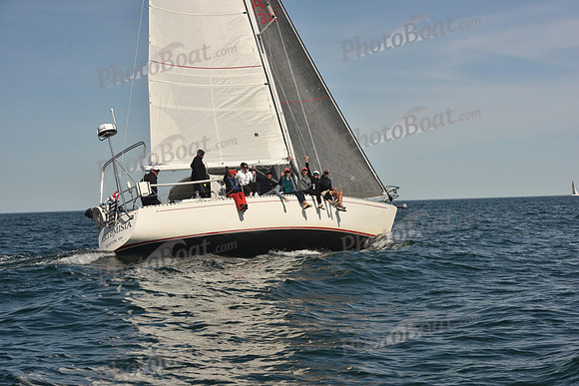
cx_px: 290
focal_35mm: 70
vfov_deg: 19.5
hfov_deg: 28.8
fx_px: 1126
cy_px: 193
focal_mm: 70
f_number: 9
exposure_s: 1/640
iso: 250
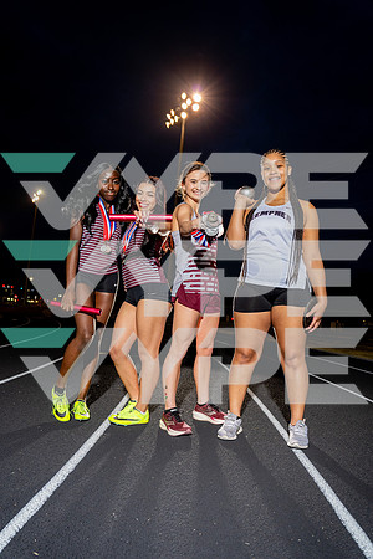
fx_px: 404
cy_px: 280
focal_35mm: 26
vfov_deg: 69.4
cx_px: 186
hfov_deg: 49.6
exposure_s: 1/200
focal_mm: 26
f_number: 4
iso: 800
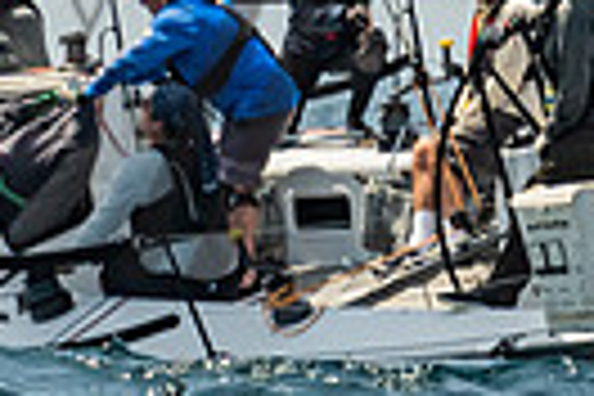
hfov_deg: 1.4
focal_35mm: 1437
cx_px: 173
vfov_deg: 1.0
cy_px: -266
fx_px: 23709
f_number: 6.3
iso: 320
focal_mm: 200
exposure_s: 1/1000
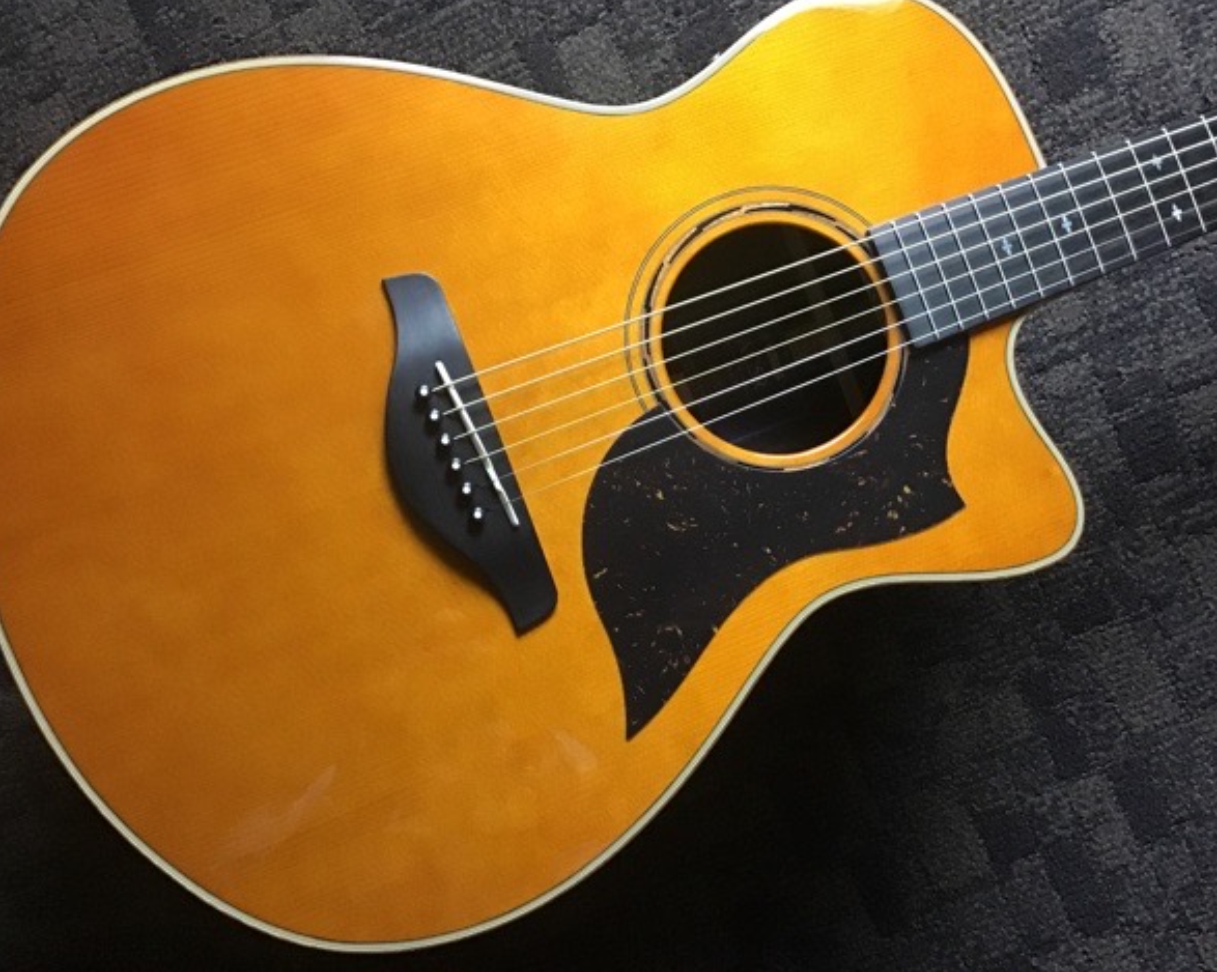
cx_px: 612
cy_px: 477
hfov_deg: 54.2
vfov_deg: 44.5
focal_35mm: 33
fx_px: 1188
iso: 200
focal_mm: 3.3
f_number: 2.4
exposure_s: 1/15
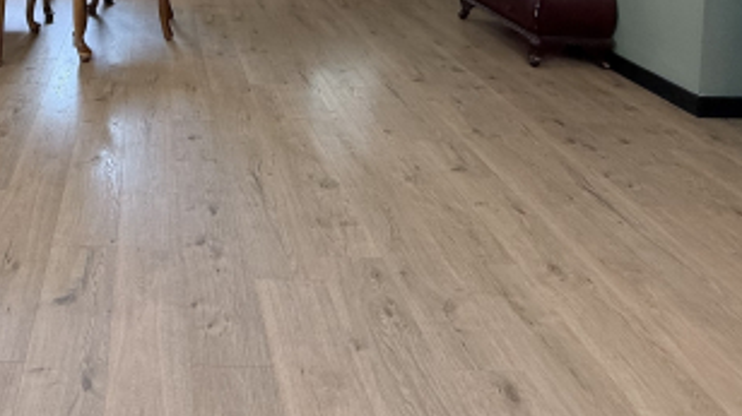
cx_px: 148
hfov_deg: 55.3
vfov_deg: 28.0
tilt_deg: -3.0
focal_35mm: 33
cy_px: -154
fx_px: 649
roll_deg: -0.3
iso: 250
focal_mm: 2.22
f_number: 2.2
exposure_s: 1/120
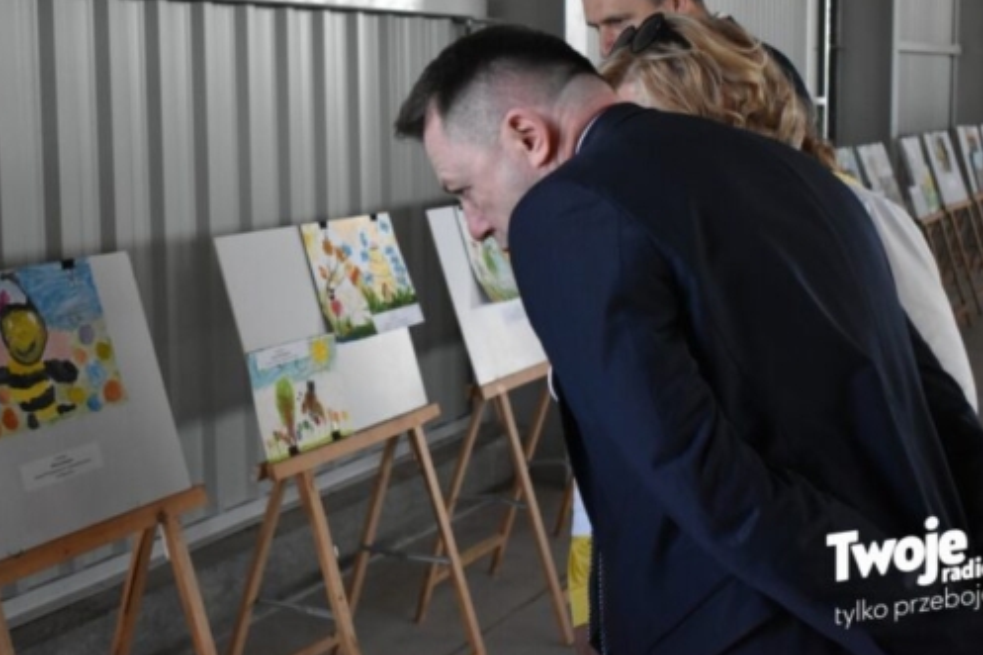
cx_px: 407
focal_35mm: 58
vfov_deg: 23.3
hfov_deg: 34.4
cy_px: 251
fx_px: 1583
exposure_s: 1/500
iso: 2200
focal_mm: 30
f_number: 4.2
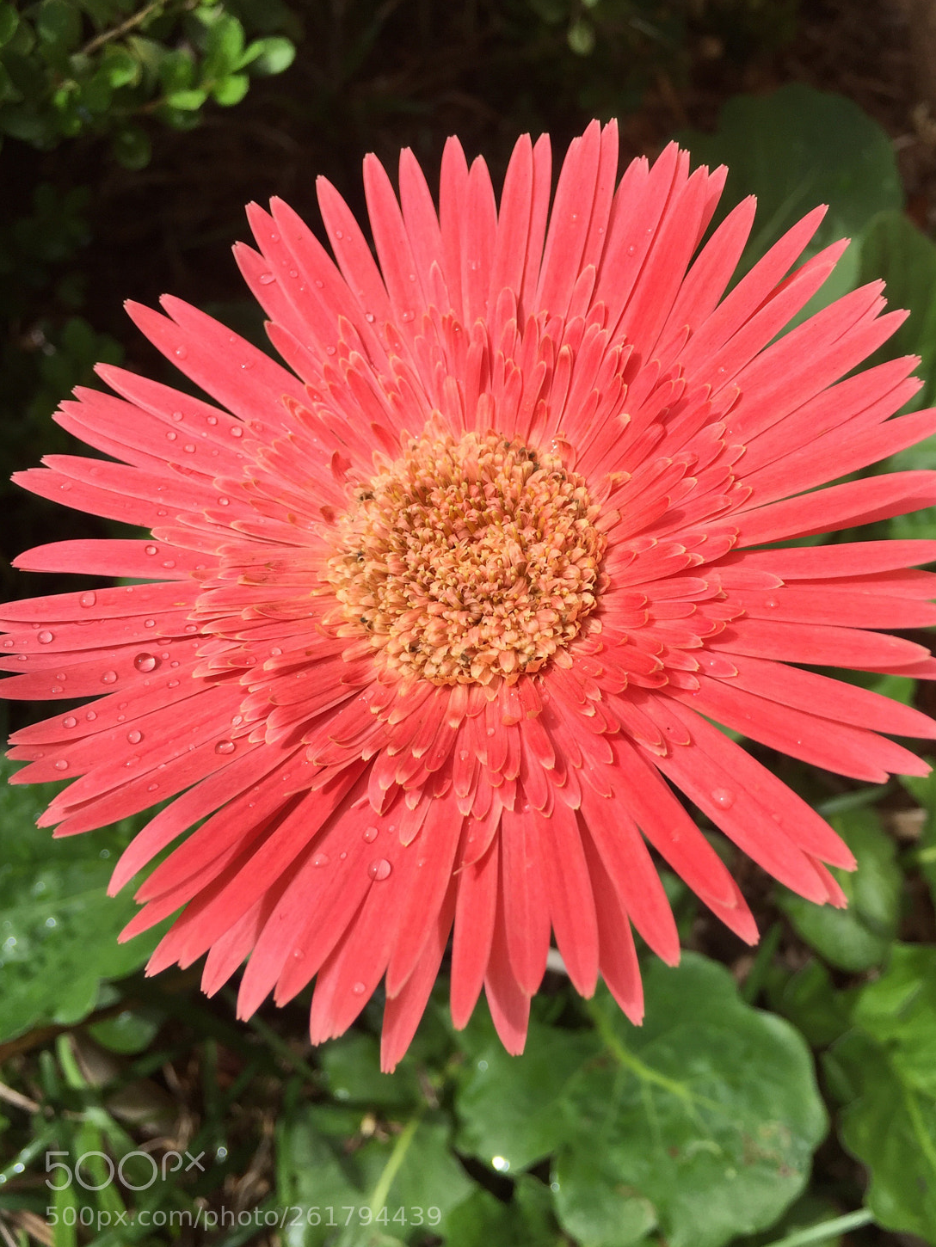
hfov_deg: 44.1
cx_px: 508
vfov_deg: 56.8
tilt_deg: -54.4
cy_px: 596
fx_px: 1153
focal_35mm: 32
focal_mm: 4.15
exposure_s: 1/860
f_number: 2.2
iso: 32
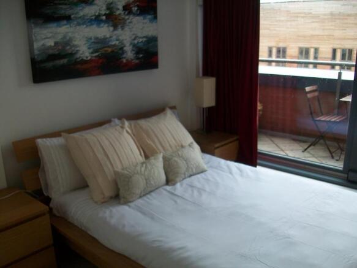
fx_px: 351
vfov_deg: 41.8
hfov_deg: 54.0
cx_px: 178
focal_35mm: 34
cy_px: 134
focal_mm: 5.7
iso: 80
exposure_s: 1/100
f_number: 2.8
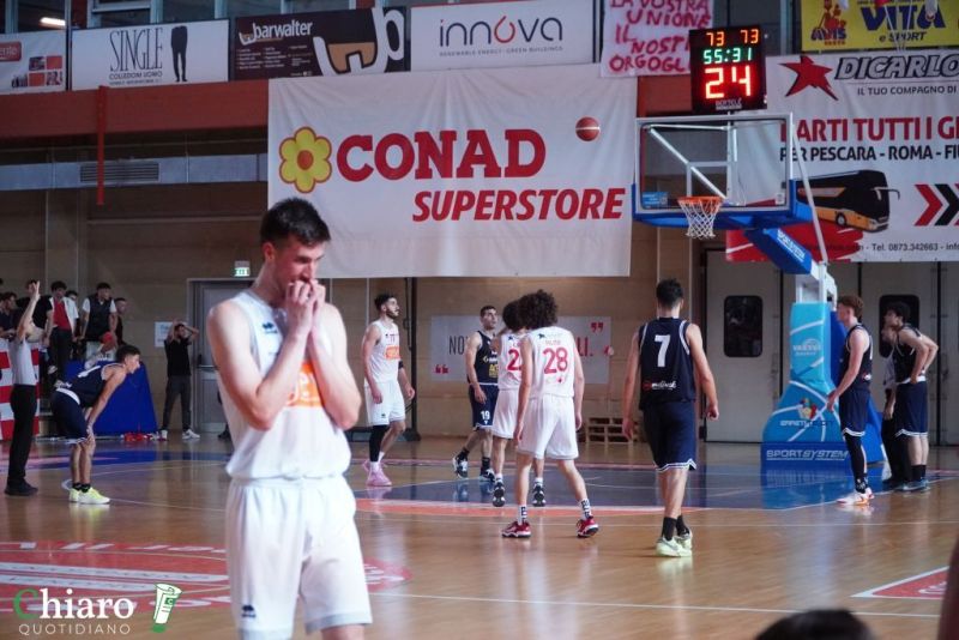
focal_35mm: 86
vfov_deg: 16.0
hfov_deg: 23.8
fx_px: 2278
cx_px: 480
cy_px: 320
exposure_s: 1/1000
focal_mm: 57
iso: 5000
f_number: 4
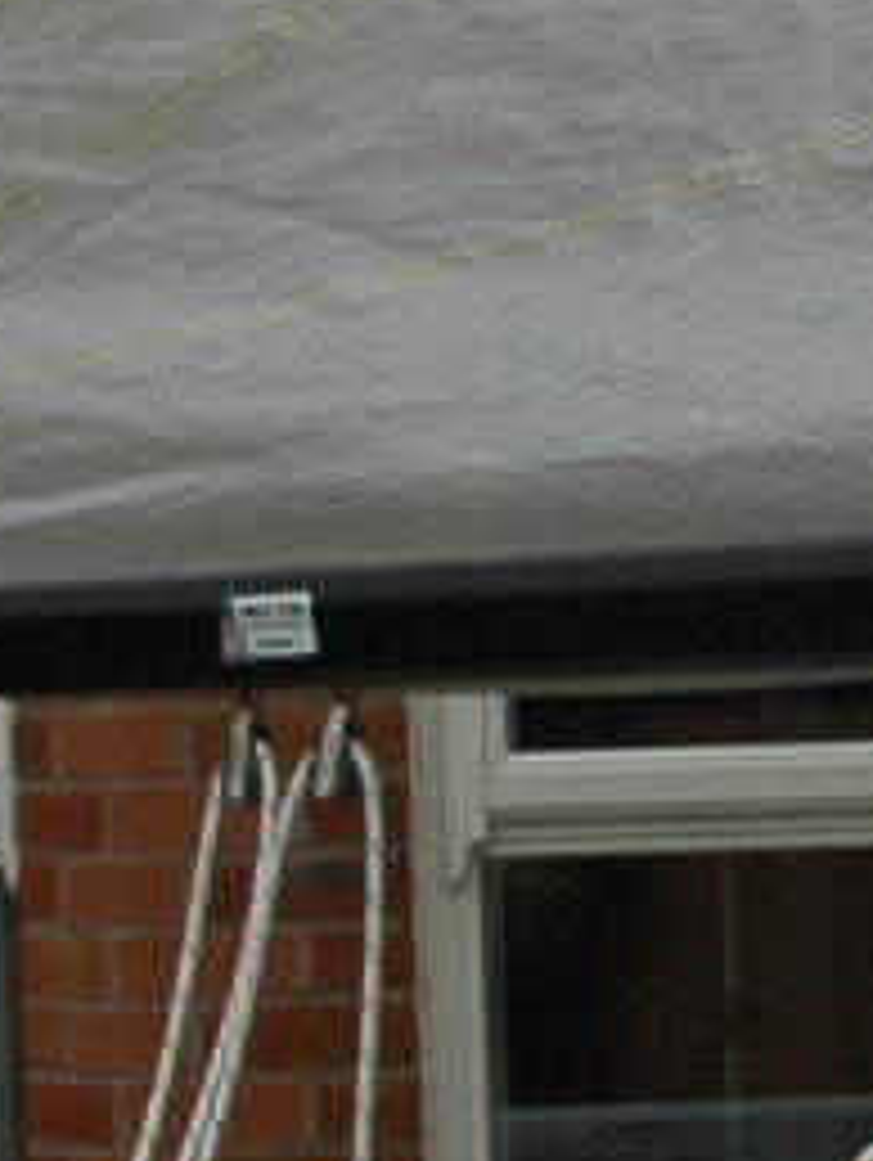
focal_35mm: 225
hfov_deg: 6.4
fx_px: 7553
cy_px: 832
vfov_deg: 8.8
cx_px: 1804
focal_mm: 18
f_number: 9
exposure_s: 1/160
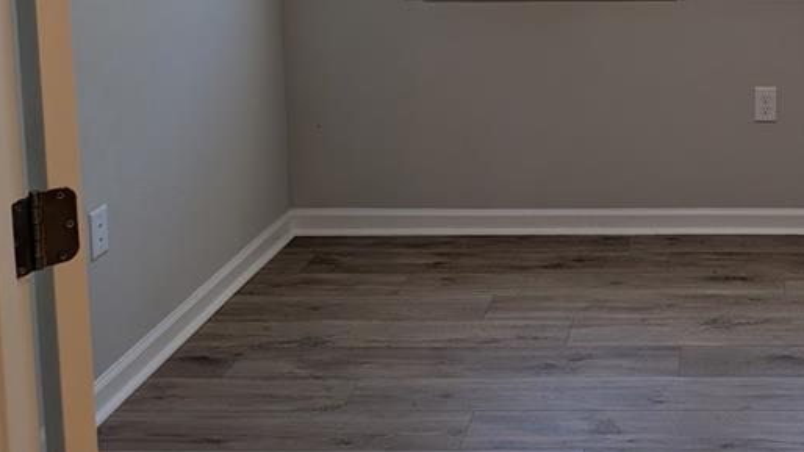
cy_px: -52
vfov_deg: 21.8
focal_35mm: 52
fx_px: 1108
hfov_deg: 37.7
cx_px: 695
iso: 26
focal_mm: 6.9
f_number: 1.68
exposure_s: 1/120
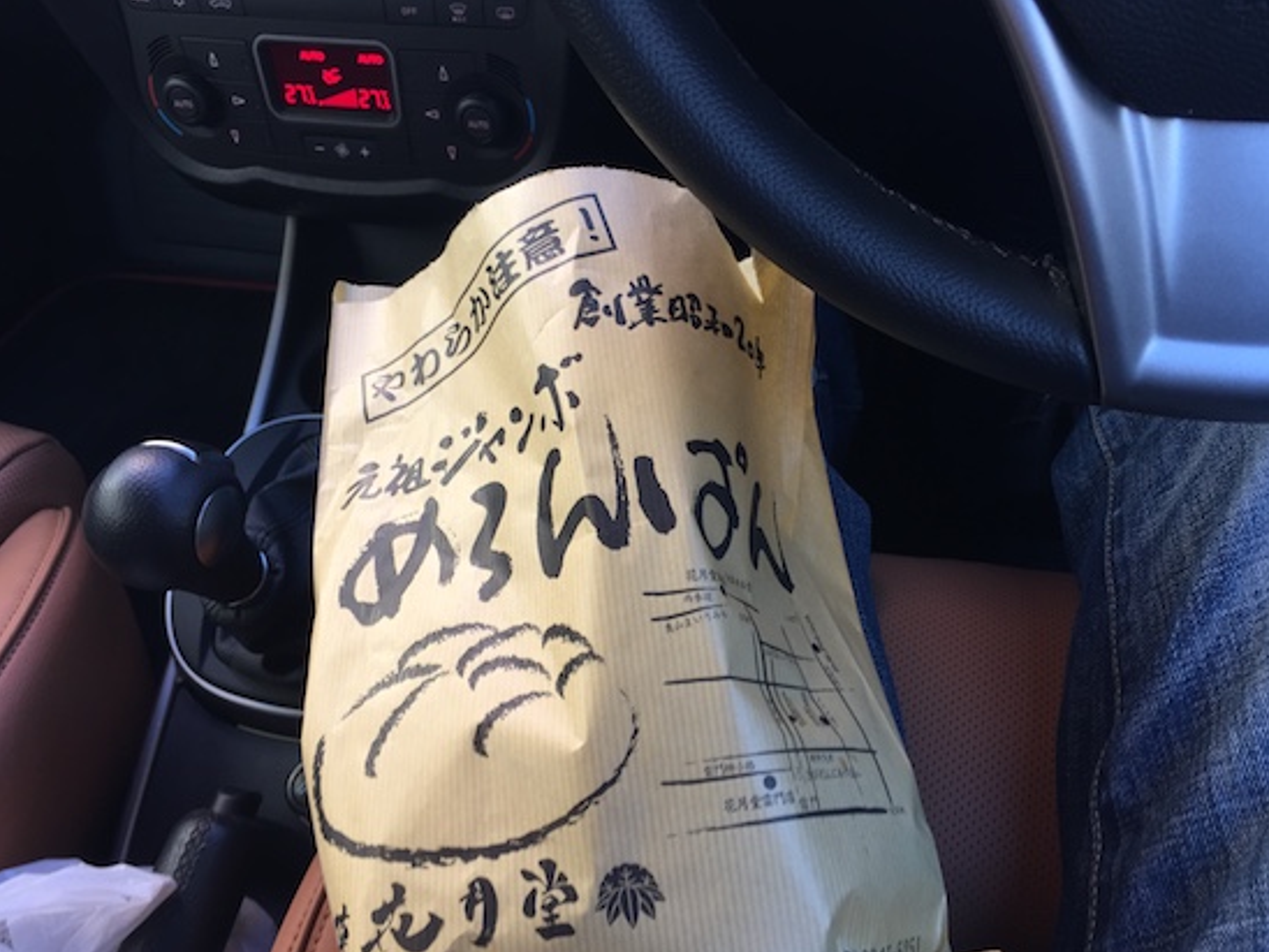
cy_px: 490
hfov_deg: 60.0
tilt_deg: -49.7
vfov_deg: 46.8
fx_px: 1100
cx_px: 652
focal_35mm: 30
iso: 32
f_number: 2.2
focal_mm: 4.15
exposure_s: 1/60
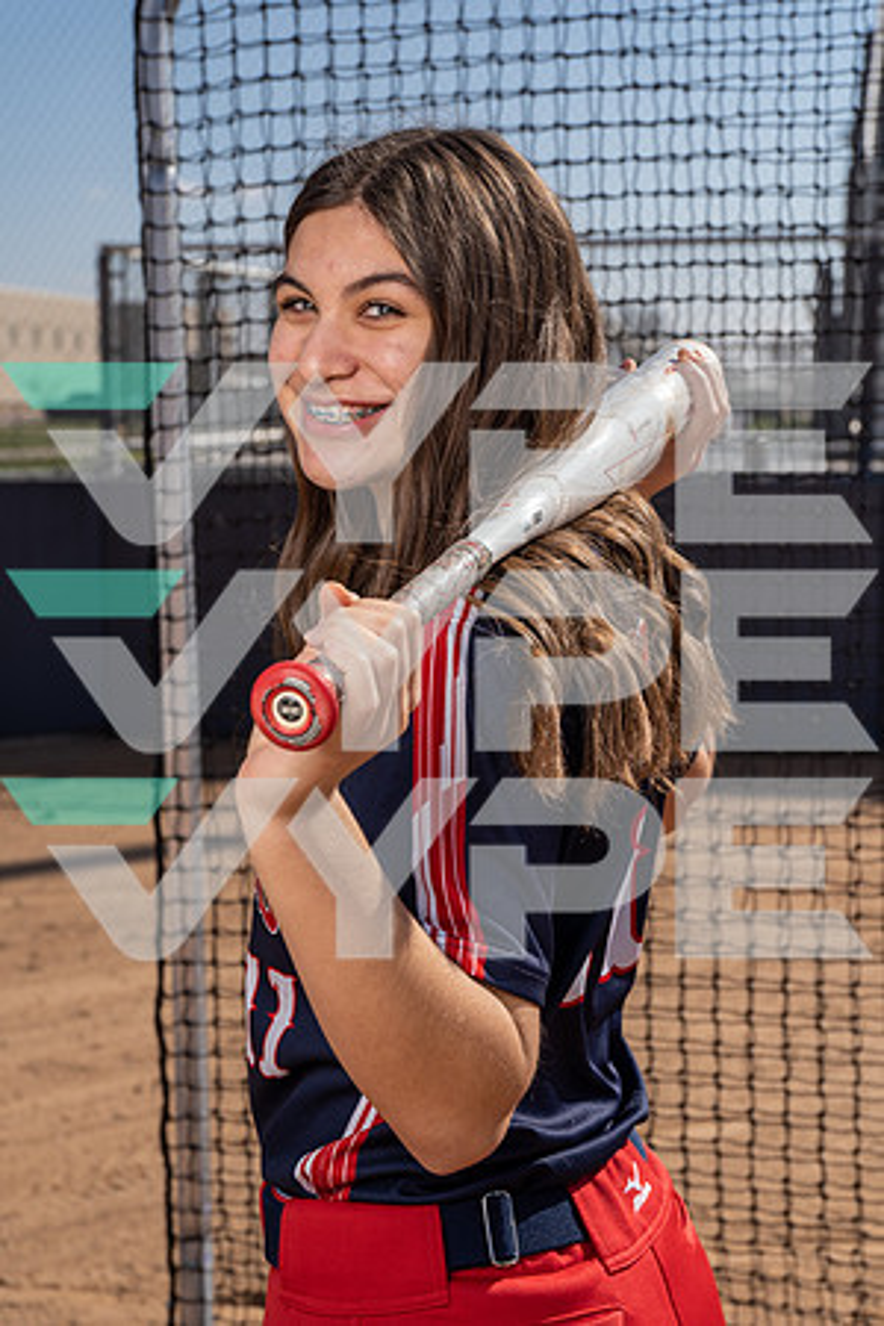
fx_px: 2394
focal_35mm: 65
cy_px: 663
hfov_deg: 20.9
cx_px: 442
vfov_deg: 31.0
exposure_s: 1/250
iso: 64
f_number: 8
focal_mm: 65
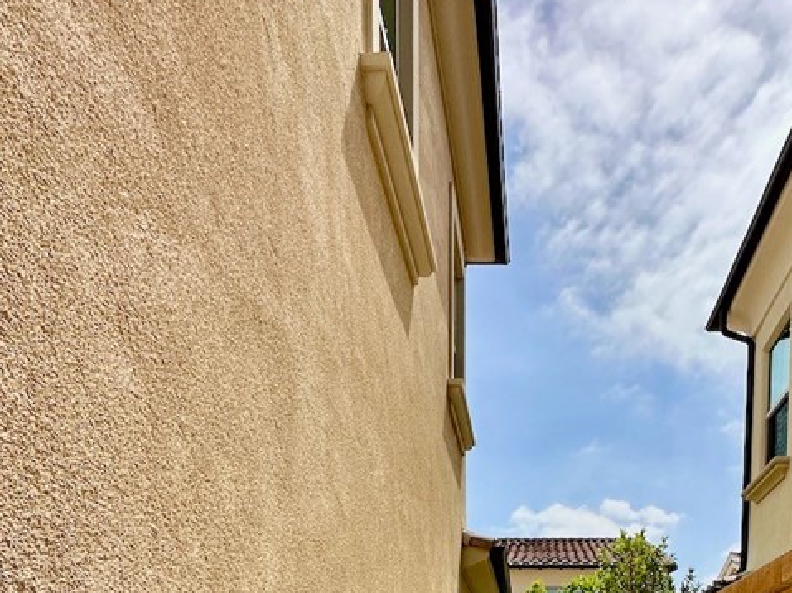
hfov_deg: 58.8
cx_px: 520
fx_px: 686
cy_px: 747
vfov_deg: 34.8
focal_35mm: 30
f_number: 2.2
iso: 50
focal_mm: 2.22
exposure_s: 1/3300
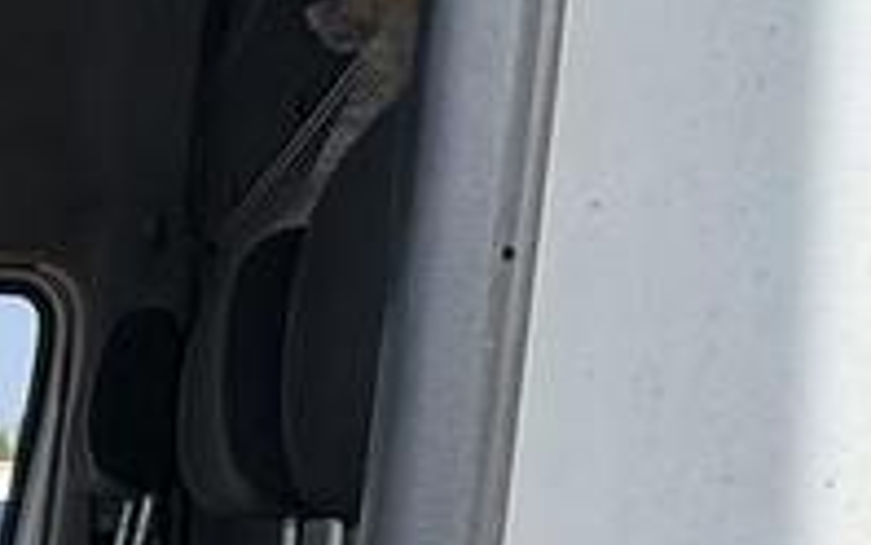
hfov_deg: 24.2
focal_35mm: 67
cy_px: 664
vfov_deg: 18.4
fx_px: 1591
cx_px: -427
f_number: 2.2
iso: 50
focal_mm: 2.22
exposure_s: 1/993
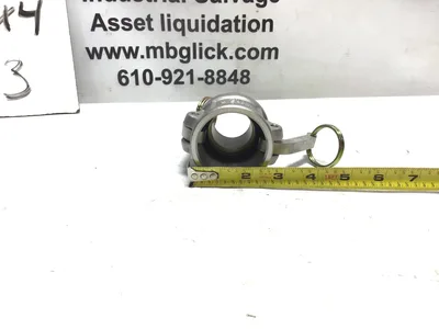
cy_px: 164
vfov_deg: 45.4
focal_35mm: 31
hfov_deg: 58.4
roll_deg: +0.6
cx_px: 220
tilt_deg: -25.7
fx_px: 393
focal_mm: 3.3
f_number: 2.4
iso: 40
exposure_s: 1/120
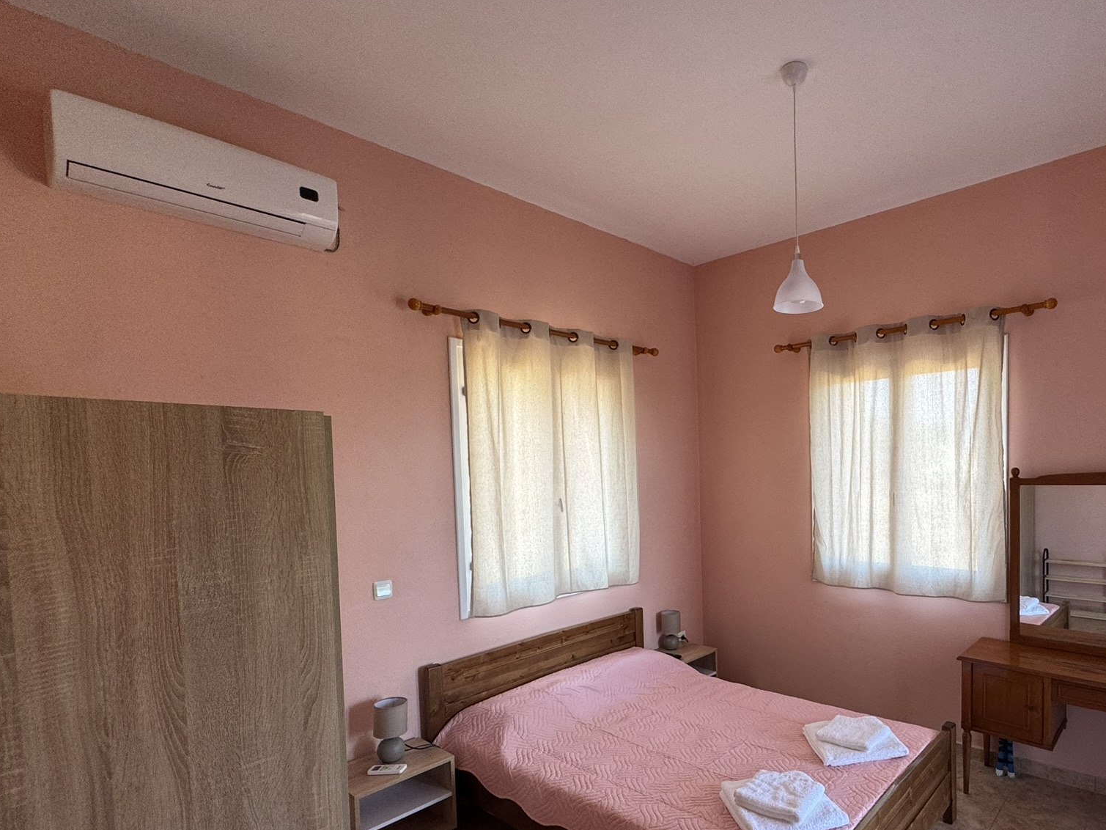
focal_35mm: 19
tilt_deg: -2.6
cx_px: 718
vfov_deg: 68.1
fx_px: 607
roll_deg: +1.1
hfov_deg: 82.4
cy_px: 495
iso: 100
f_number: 2.2
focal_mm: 2.22
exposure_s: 1/100
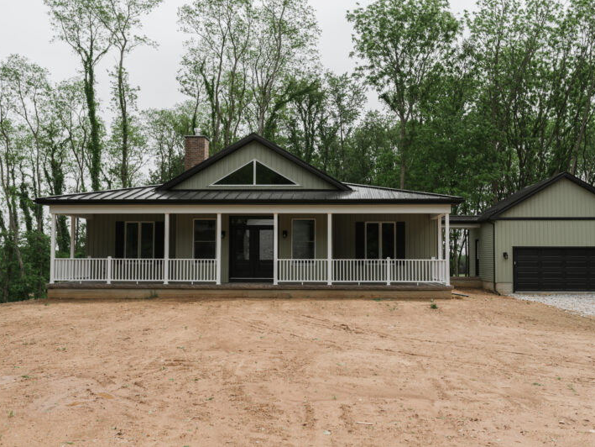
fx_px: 653
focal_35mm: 38
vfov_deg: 37.7
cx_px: 323
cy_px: 224
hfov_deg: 48.9
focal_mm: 35
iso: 160
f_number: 3.2
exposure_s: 1/2000
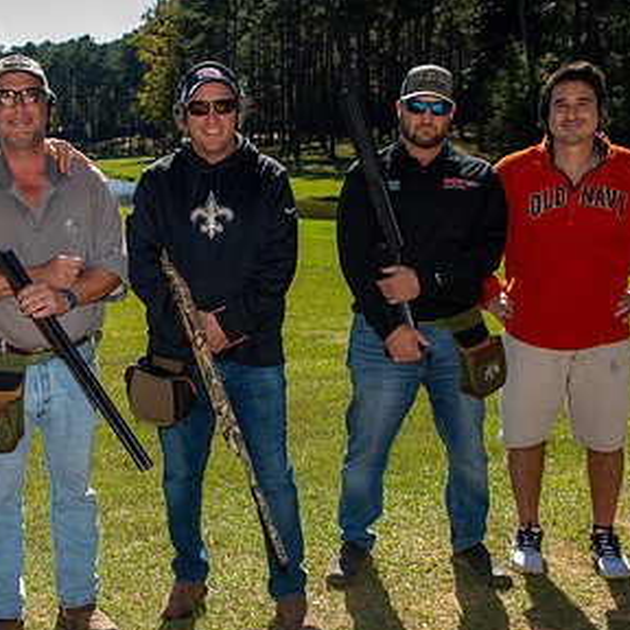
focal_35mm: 53
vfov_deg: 32.2
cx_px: 160
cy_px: 332
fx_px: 1091
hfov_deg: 31.6
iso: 125
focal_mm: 31
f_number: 6.3
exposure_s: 1/160
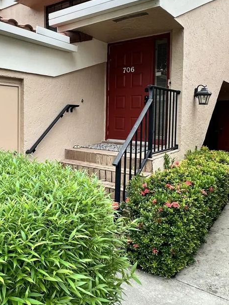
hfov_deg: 43.8
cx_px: 54
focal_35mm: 31
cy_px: 127
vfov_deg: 58.0
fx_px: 273
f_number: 2.2
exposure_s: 1/477
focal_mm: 2.22
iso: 50
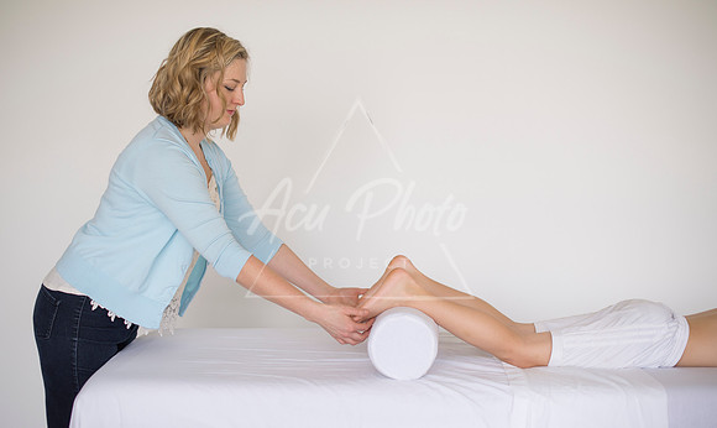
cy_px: 228
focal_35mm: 53
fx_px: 1023
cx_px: 349
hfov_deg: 38.6
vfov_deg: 23.6
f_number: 2.2
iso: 250
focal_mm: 50
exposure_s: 1/800
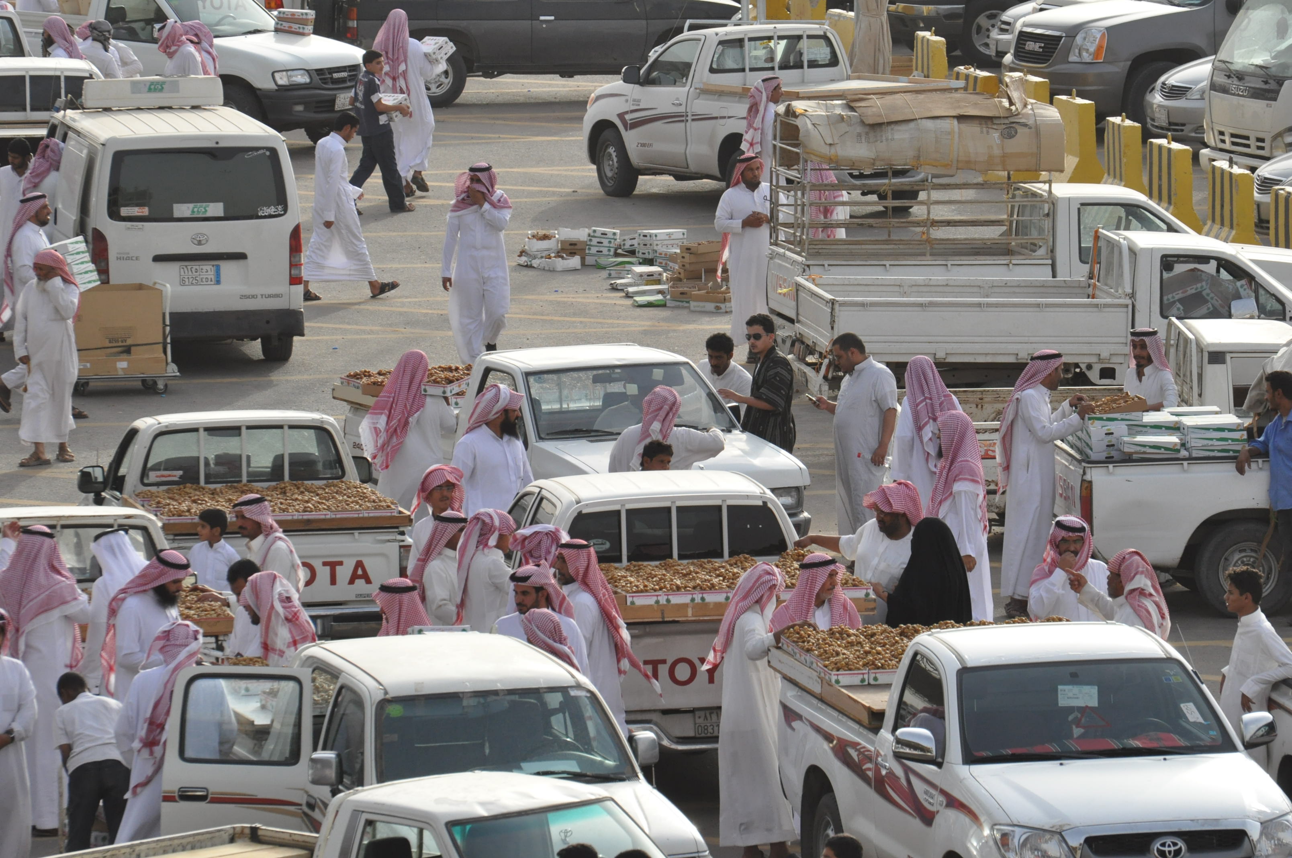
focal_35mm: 300
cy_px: 429
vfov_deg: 4.6
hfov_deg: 6.9
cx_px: 646
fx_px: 10753
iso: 1000
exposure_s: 1/1250
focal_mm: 200
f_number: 9
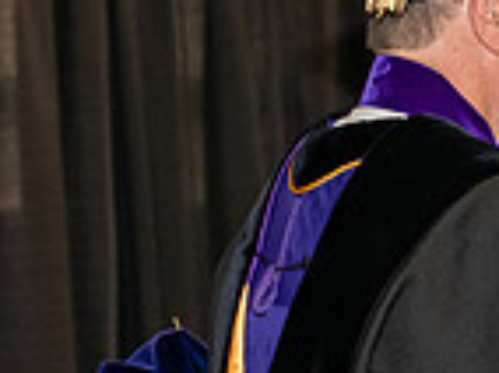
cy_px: 227
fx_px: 3958
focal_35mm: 275
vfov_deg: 5.4
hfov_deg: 7.0
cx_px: 875
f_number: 5
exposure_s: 1/200
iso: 2500
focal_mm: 70
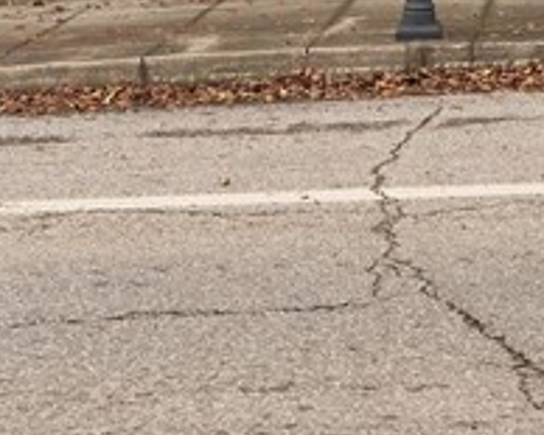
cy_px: -312
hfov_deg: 14.9
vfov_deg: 11.5
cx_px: 586
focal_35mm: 126
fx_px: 2028
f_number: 9
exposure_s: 1/100
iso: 400
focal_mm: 24
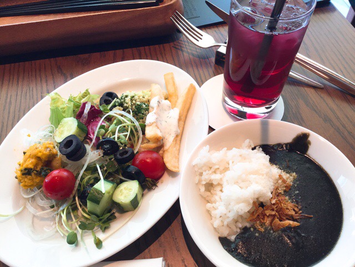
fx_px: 318
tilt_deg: -54.6
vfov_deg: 45.4
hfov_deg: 58.4
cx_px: 178
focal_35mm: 31
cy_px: 134
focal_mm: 3.3
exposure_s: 1/120
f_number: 2.4
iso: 50
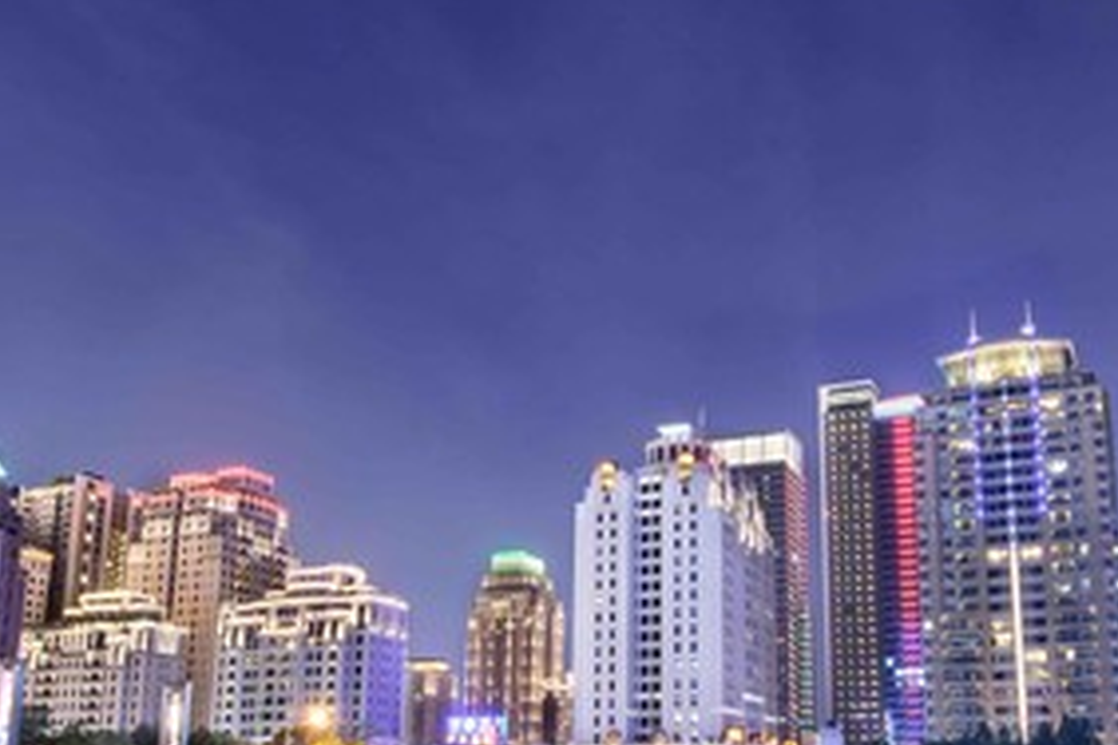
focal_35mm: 34
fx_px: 1056
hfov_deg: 55.4
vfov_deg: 38.8
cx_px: 674
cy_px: 424
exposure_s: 6
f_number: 11
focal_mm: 16
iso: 100
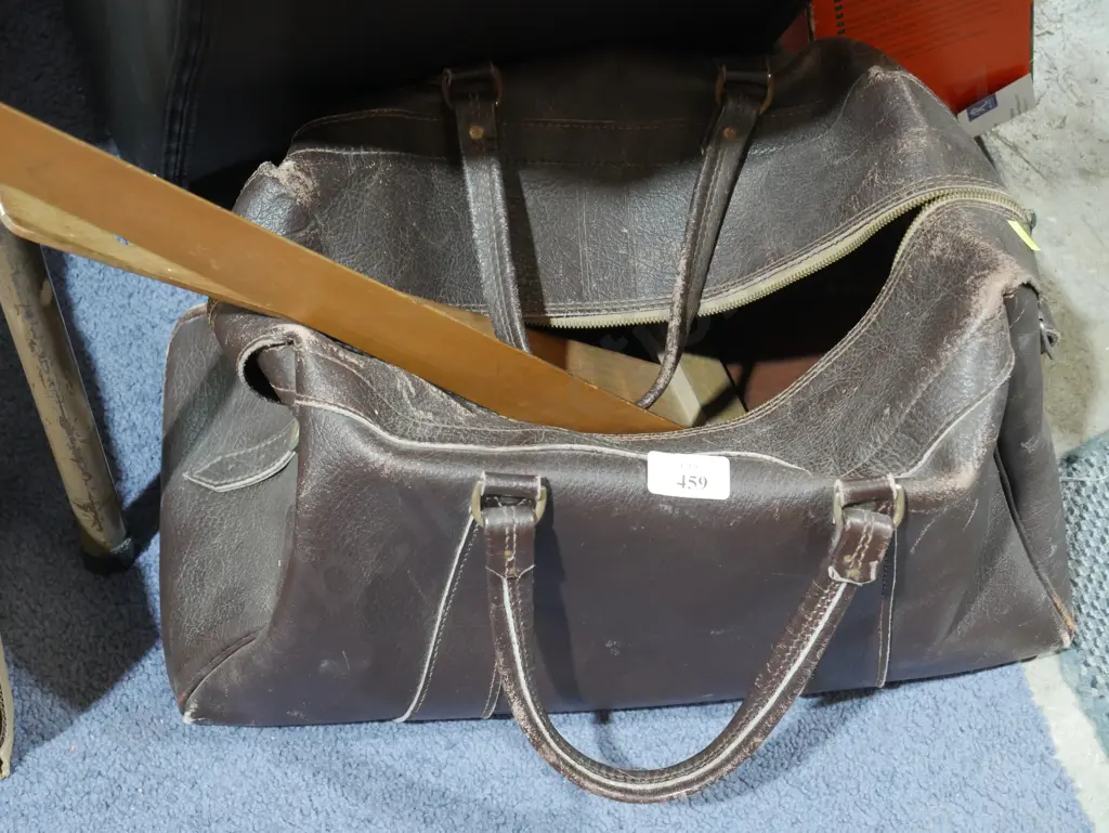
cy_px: 416
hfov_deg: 32.2
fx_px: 1923
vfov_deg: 24.4
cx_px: 554
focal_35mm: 60
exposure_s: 1/60
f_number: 5.4
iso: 2500
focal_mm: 30
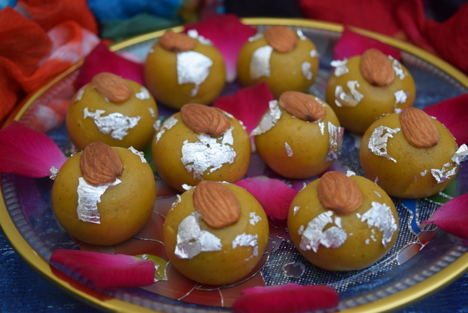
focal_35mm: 68
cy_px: 156
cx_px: 234
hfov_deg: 29.9
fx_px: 878
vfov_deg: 20.2
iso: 400
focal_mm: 45
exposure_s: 1/100
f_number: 5
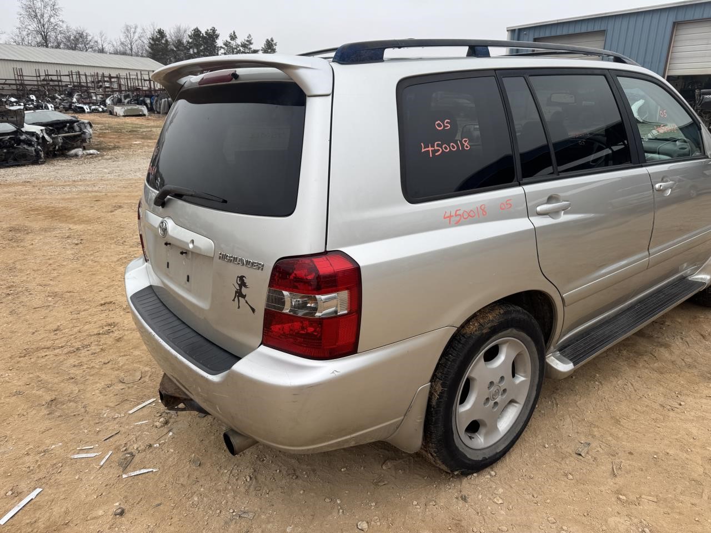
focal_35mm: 24
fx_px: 493
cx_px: 356
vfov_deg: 56.8
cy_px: 266
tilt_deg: -19.2
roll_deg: -2.6
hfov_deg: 71.6
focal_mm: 6.76
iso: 80
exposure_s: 1/952
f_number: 1.78
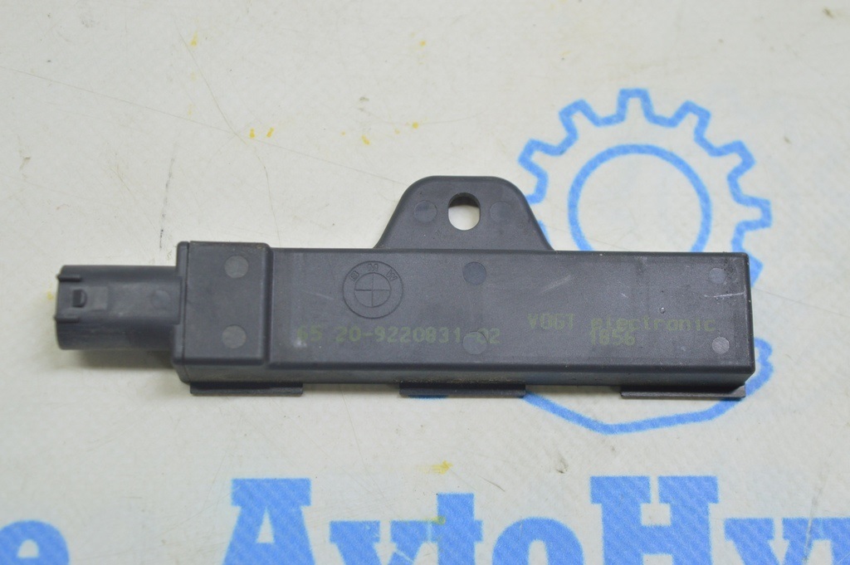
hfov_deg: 28.1
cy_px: 282
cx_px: 425
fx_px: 1699
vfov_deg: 18.9
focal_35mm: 72
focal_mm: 48
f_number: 5.6
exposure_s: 1/20
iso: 400
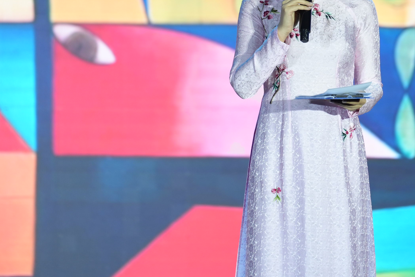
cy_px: -4
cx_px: 257
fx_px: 3803
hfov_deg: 6.2
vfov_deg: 4.2
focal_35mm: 330
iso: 200
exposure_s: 1/160
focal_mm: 150
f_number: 2
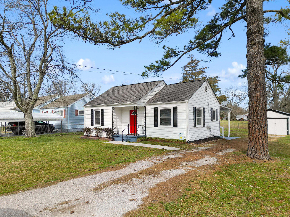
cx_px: 145
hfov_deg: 71.6
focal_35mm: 24
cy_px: 108
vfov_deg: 56.8
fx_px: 201
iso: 130
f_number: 1.7
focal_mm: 6.72
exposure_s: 1/40
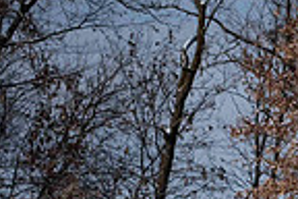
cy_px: 380
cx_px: 480
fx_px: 2674
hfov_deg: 6.3
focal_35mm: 323
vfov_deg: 4.2
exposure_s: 1/1000
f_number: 16
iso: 640
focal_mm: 80
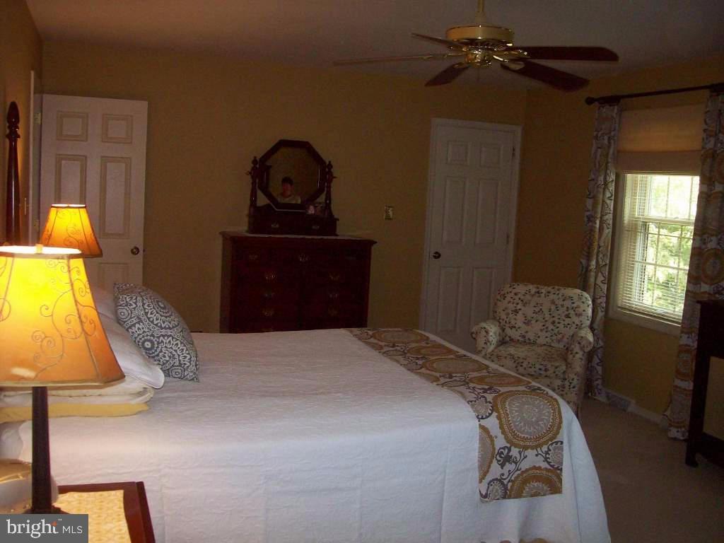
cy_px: 272
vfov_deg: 39.7
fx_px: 753
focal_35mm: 36
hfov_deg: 51.4
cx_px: 362
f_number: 2.7
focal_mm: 6
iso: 140
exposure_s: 1/64
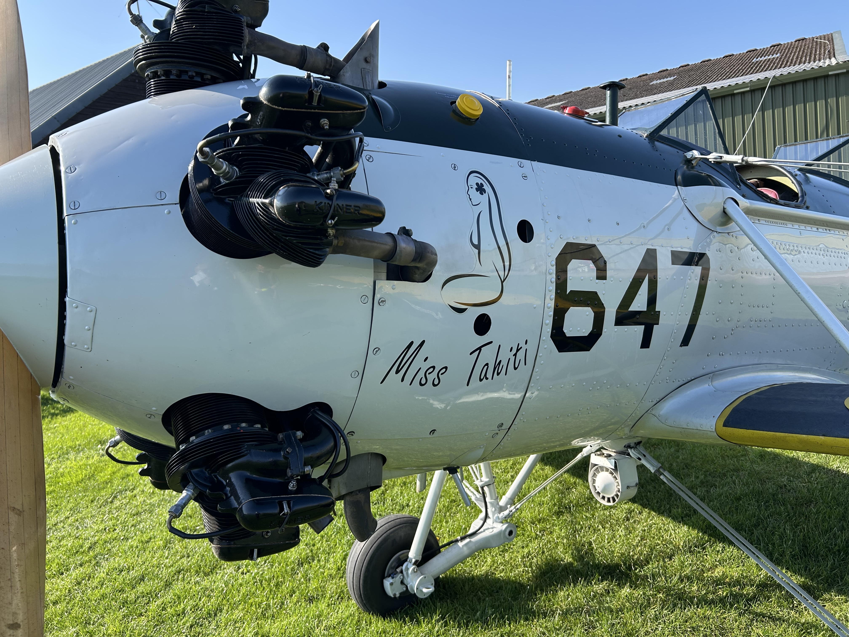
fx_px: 638
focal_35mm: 26
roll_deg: +6.8
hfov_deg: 67.3
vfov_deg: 53.1
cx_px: 424
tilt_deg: -6.6
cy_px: 318
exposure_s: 1/1252
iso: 50
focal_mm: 5.7
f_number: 1.5
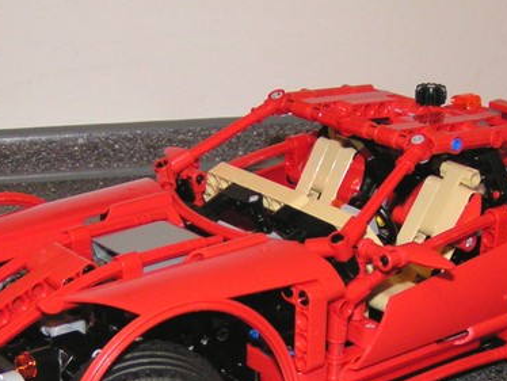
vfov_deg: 22.4
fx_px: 953
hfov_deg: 29.8
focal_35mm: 65
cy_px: 290
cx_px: 263
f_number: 2.8
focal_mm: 5.8
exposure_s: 1/40
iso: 200
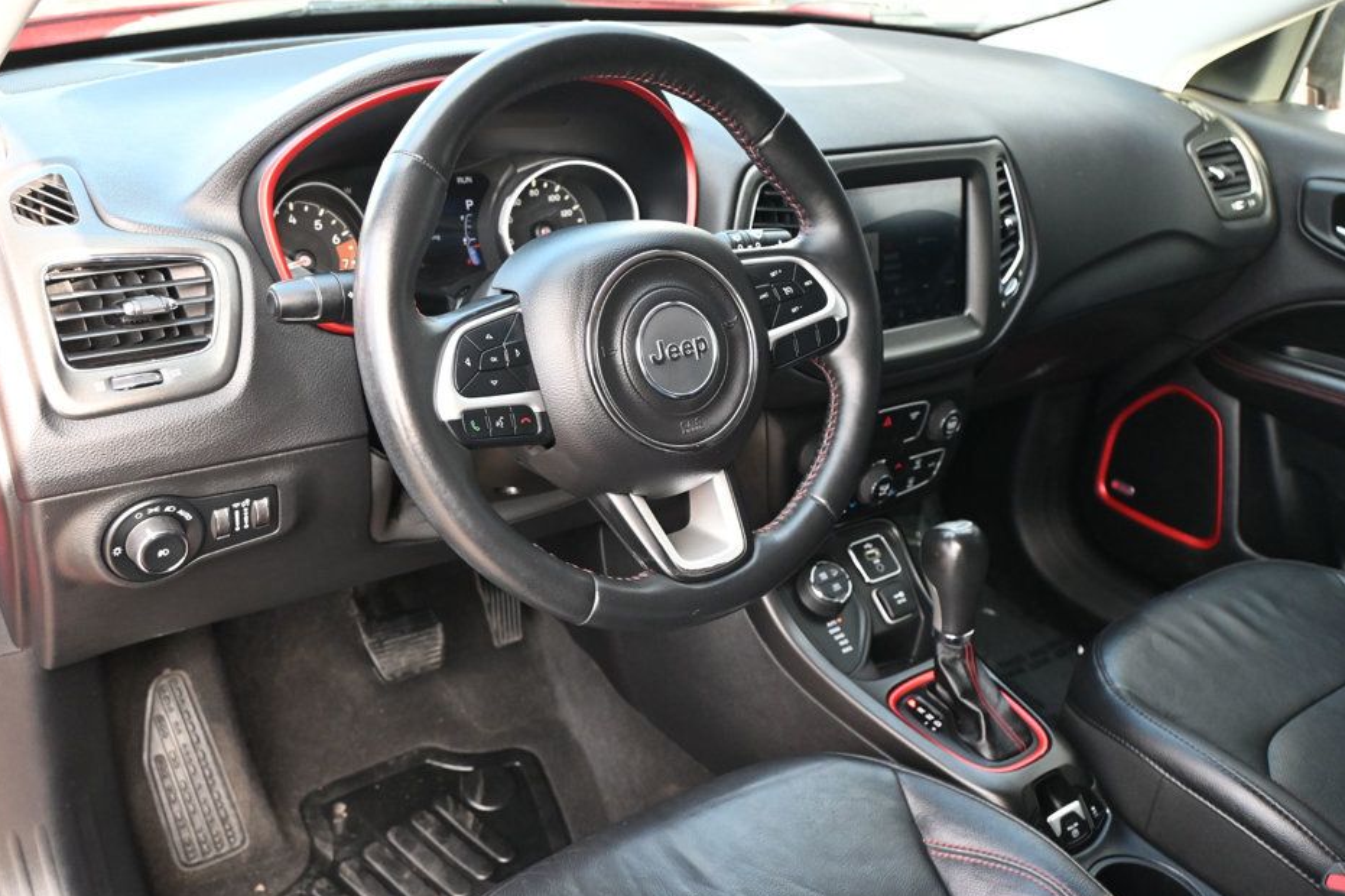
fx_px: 1232
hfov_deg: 57.2
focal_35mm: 33
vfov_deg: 39.9
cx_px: 665
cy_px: 481
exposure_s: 1/125
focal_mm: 20
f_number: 3.8
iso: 1000
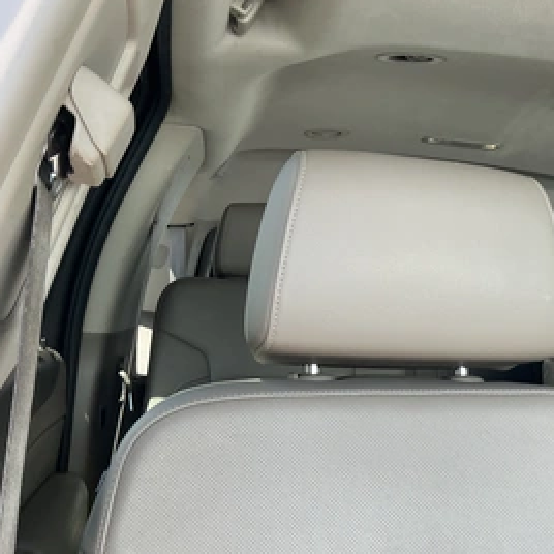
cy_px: 269
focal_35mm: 37
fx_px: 670
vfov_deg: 44.9
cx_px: 389
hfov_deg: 44.0
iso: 40
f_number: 1.8
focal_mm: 3
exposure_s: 1/122
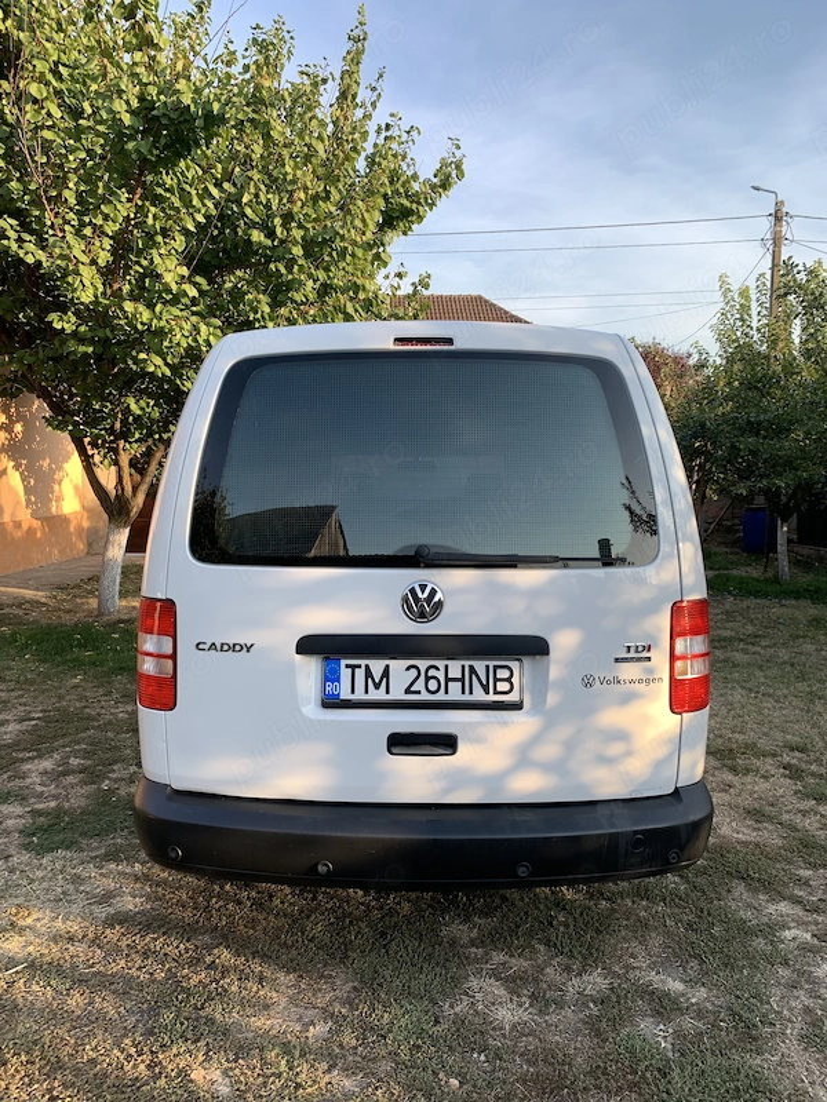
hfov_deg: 53.1
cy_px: 551
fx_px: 828
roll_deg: -0.2
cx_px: 414
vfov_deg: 67.3
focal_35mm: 26
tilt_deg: -6.7
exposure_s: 1/520
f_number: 1.8
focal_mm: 4.25
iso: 25
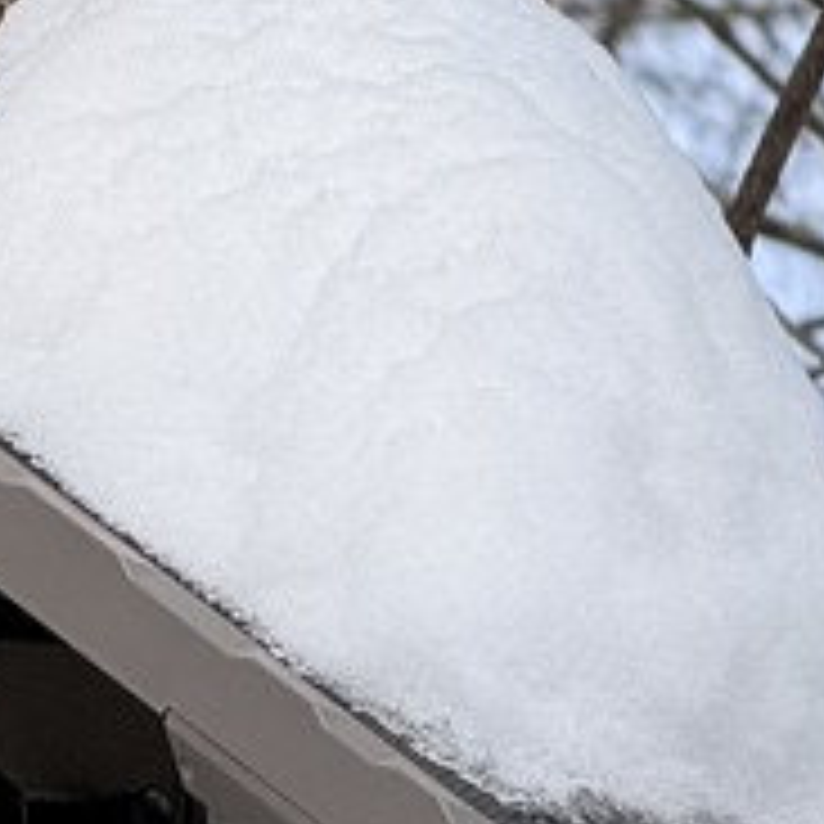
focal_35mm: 592
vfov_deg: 3.0
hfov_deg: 3.0
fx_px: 15943
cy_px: 410
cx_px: -243
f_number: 2.8
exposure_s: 1/1186
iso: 64
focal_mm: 15.66
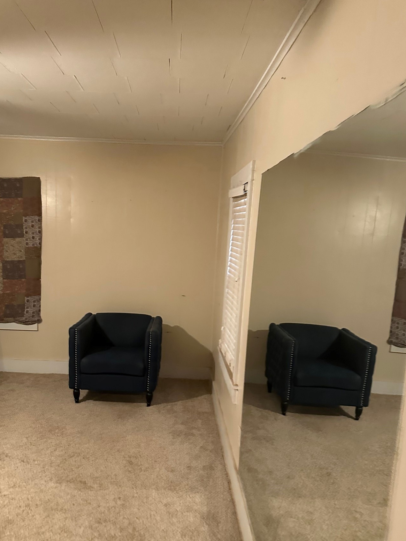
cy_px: 296
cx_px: 167
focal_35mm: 29
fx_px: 454
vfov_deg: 61.5
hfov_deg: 48.0
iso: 800
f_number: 1.78
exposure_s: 1/40
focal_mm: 6.86
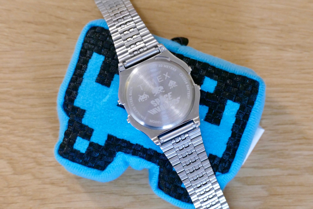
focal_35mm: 240
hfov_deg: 8.6
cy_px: 104
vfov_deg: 5.7
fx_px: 2086
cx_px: 156
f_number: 4.5
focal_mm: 87.58
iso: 1600
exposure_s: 1/40
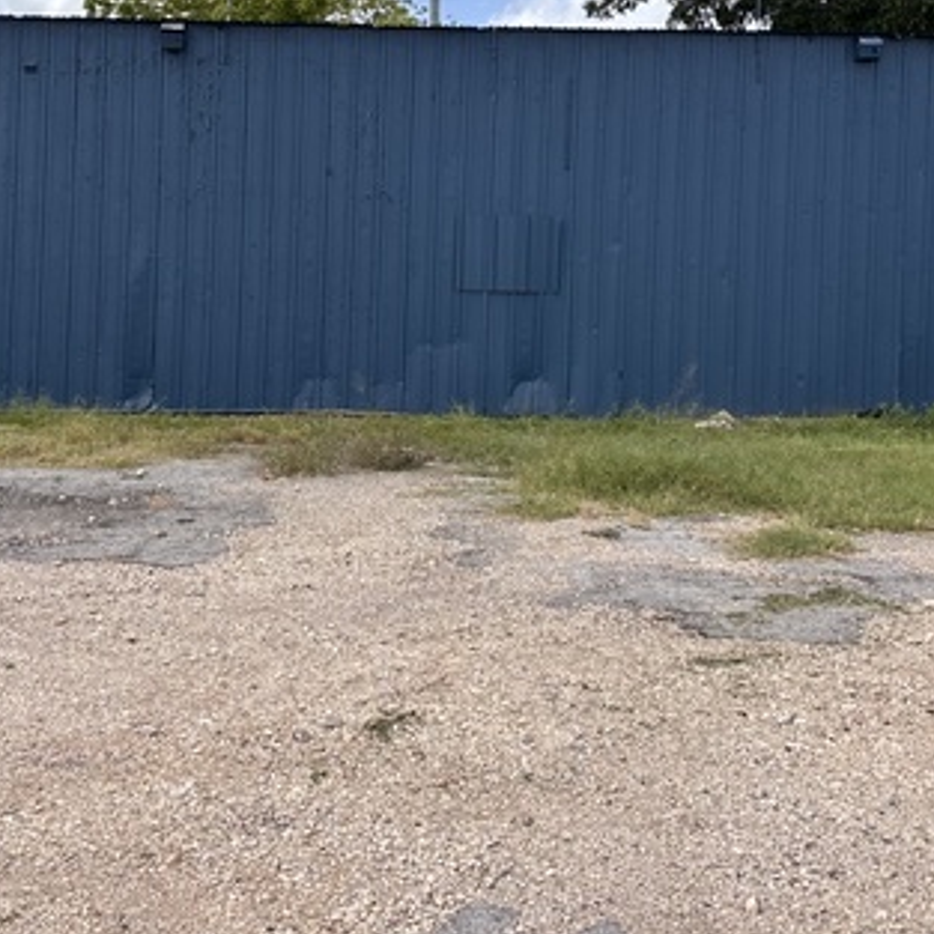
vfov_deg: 35.4
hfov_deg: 36.0
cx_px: 388
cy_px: 248
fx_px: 1435
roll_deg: -1.1
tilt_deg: +1.4
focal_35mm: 47
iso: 50
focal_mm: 5.96
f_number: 1.6
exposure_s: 1/2710
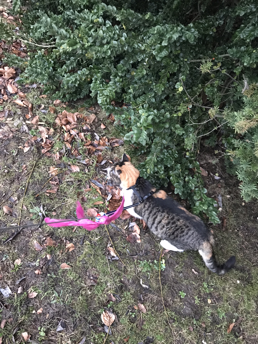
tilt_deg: -55.0
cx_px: 129
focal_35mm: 28
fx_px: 278
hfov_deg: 49.7
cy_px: 172
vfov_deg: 63.4
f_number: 1.8
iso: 100
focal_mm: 3.99
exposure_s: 1/6
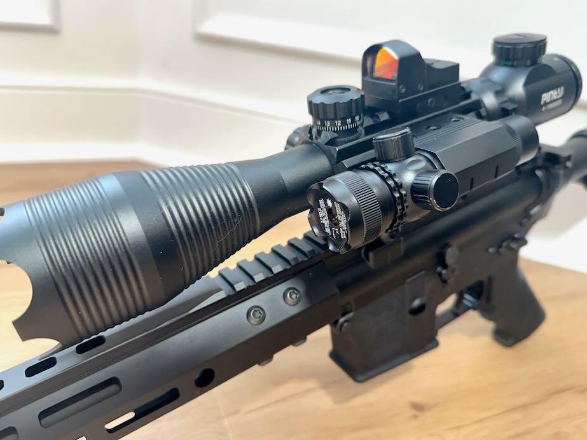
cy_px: 223
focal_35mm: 26
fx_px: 441
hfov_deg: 67.3
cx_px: 302
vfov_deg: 53.1
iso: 250
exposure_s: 1/60
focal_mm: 6.86
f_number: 1.78
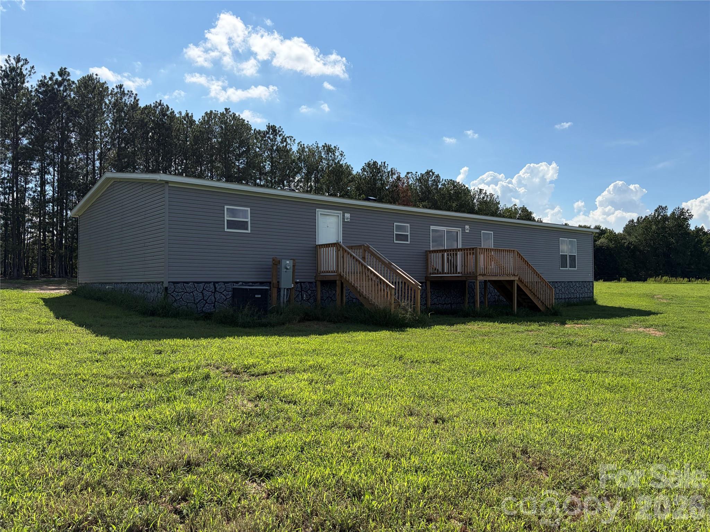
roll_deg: +0.4
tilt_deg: +3.2
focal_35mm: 26
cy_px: 266
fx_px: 533
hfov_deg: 67.3
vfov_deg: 53.1
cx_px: 355
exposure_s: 1/7813
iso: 64
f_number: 1.6
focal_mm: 5.96
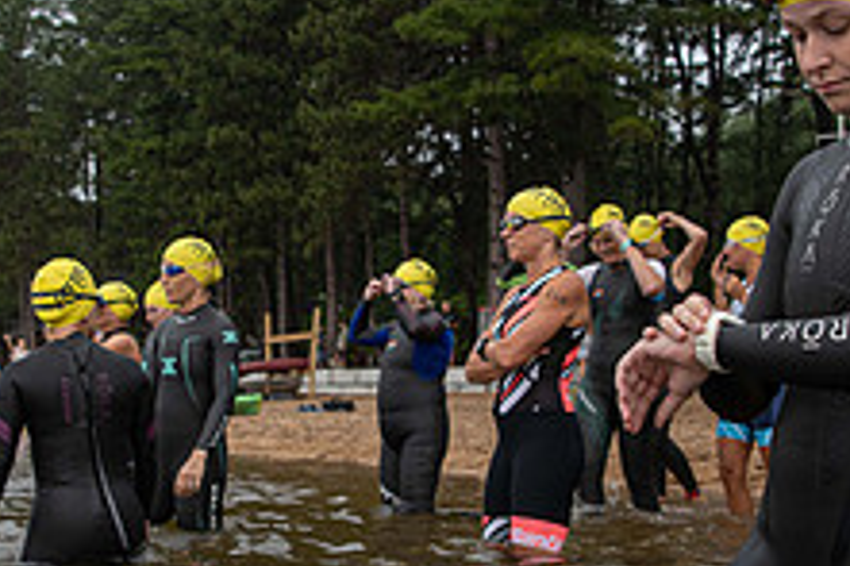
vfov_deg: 21.4
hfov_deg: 31.9
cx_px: 377
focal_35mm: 63
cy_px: 402
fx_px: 1486
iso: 400
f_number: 4
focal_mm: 24
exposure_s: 1/800
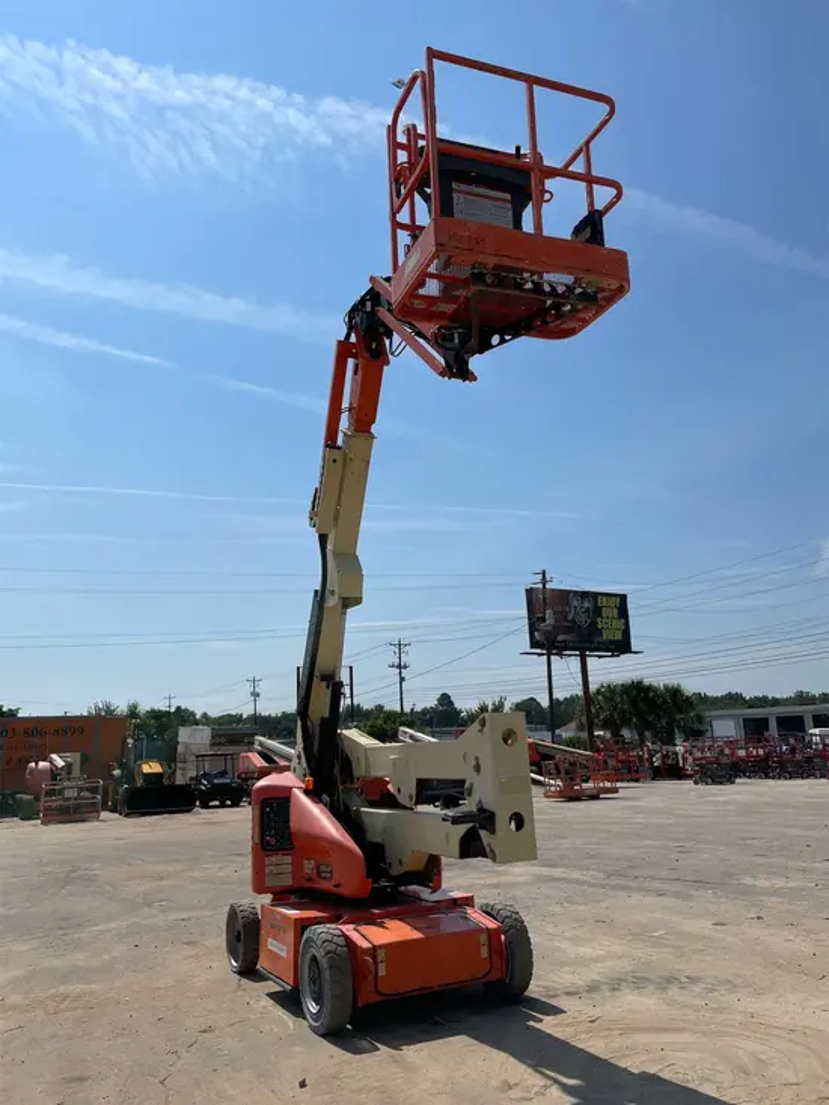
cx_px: 414
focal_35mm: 26
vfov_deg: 67.3
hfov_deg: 53.1
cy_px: 552
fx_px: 830
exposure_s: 1/13333
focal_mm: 4.2
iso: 50
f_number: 1.6
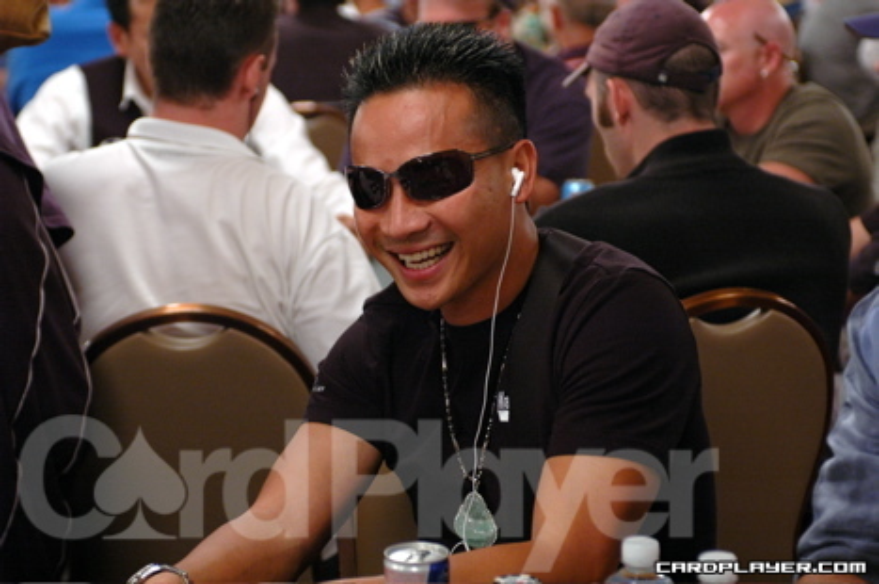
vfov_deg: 16.2
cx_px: 440
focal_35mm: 84
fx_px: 2048
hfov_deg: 24.2
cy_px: 292
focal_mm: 56
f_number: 3.5
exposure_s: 1/80
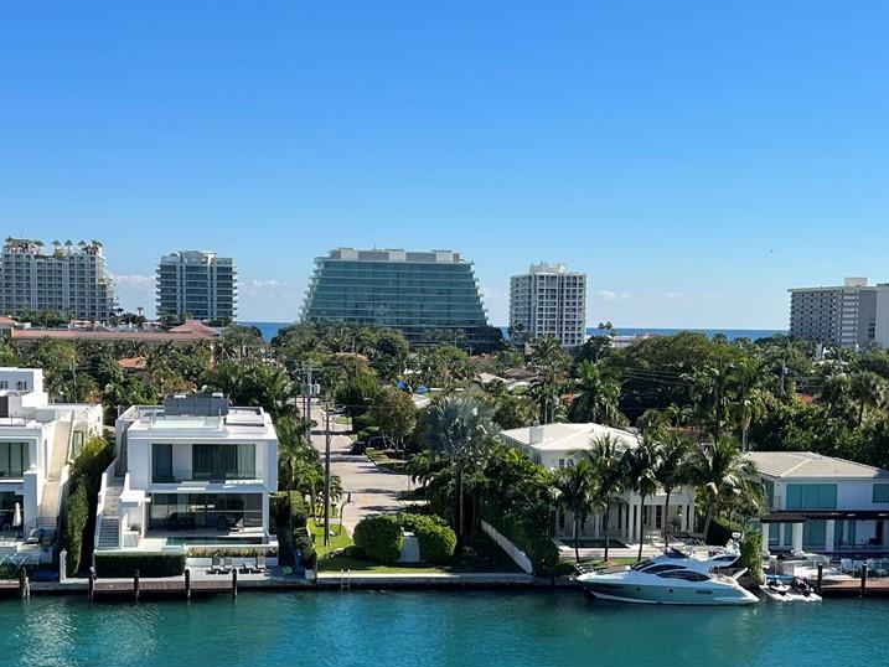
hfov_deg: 33.2
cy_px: 486
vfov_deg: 25.0
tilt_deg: -5.0
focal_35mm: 58
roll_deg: -0.8
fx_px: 1490
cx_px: 455
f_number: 1.5
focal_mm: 5.7
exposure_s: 1/4115
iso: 50
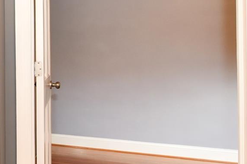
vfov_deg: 26.9
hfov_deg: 27.6
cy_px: 57
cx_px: -120
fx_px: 343
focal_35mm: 50
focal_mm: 14
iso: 1600
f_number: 4.5
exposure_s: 1/60
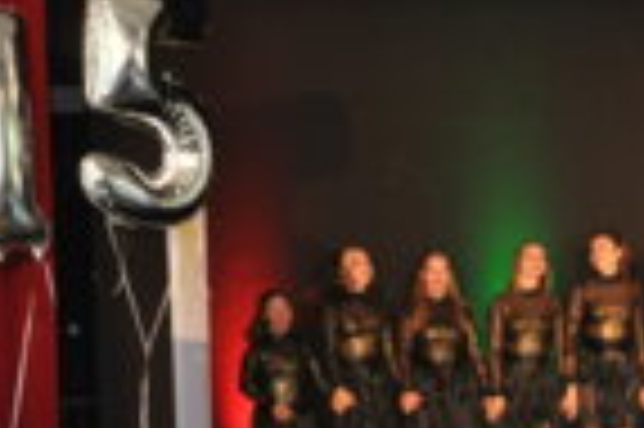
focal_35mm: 143
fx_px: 2555
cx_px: 838
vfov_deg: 9.5
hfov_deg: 13.8
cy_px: 365
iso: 800
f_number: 4.2
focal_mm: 34
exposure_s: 1/60
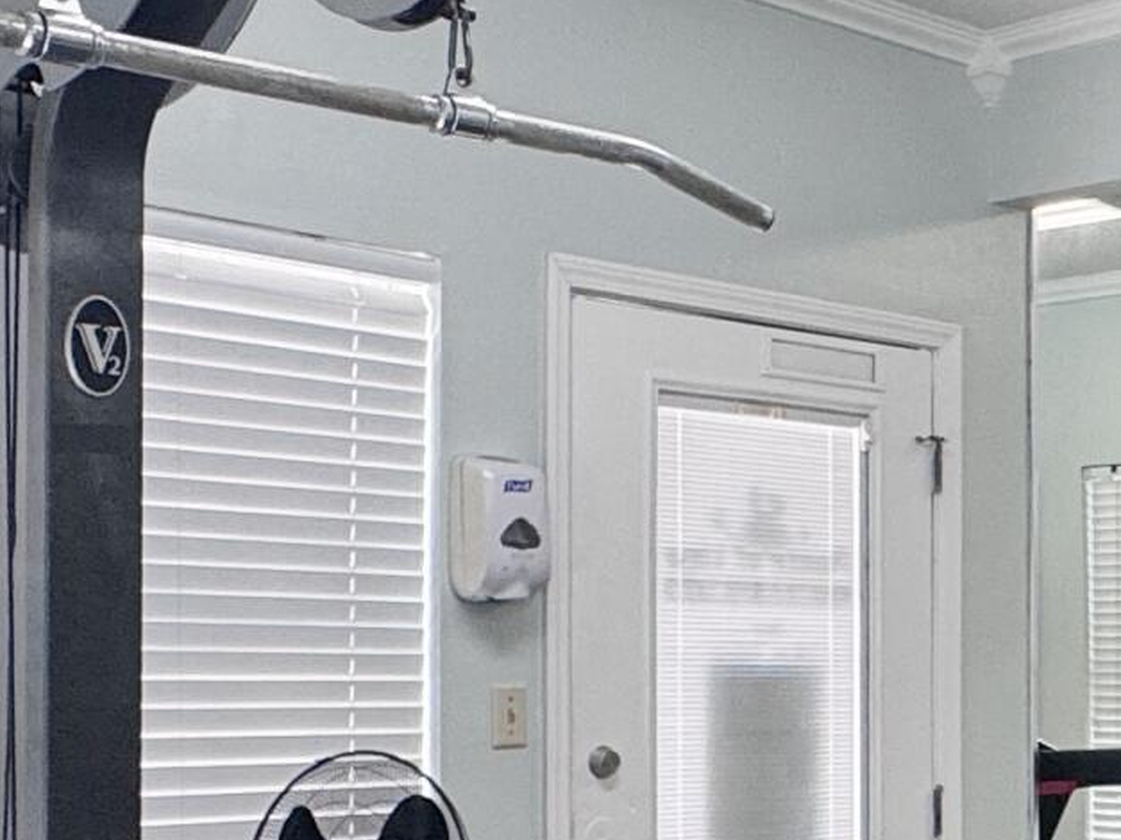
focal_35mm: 67
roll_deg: +0.2
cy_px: 633
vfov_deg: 21.7
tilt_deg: +0.1
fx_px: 2169
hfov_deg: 26.1
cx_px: 1323
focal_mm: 2.22
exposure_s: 1/120
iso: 125
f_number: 2.2
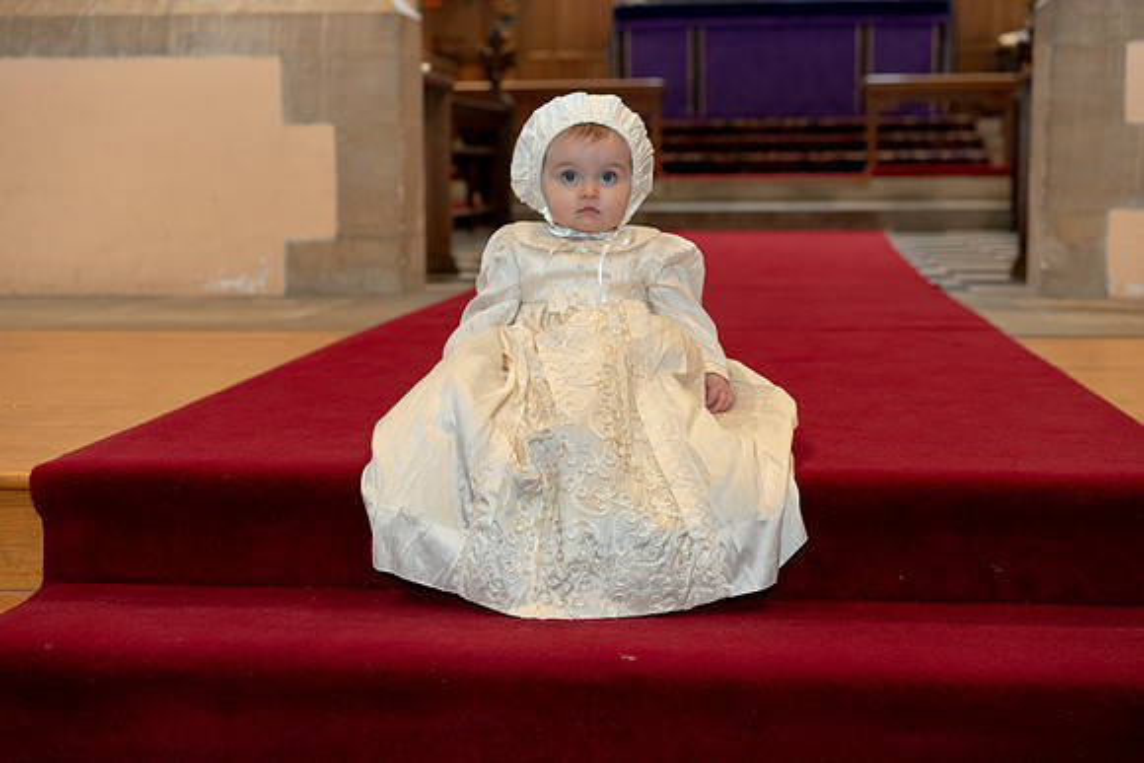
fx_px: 1748
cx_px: 572
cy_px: 382
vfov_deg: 24.6
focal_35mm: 55
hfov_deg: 36.2
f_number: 4
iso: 3200
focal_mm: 55
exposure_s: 1/160
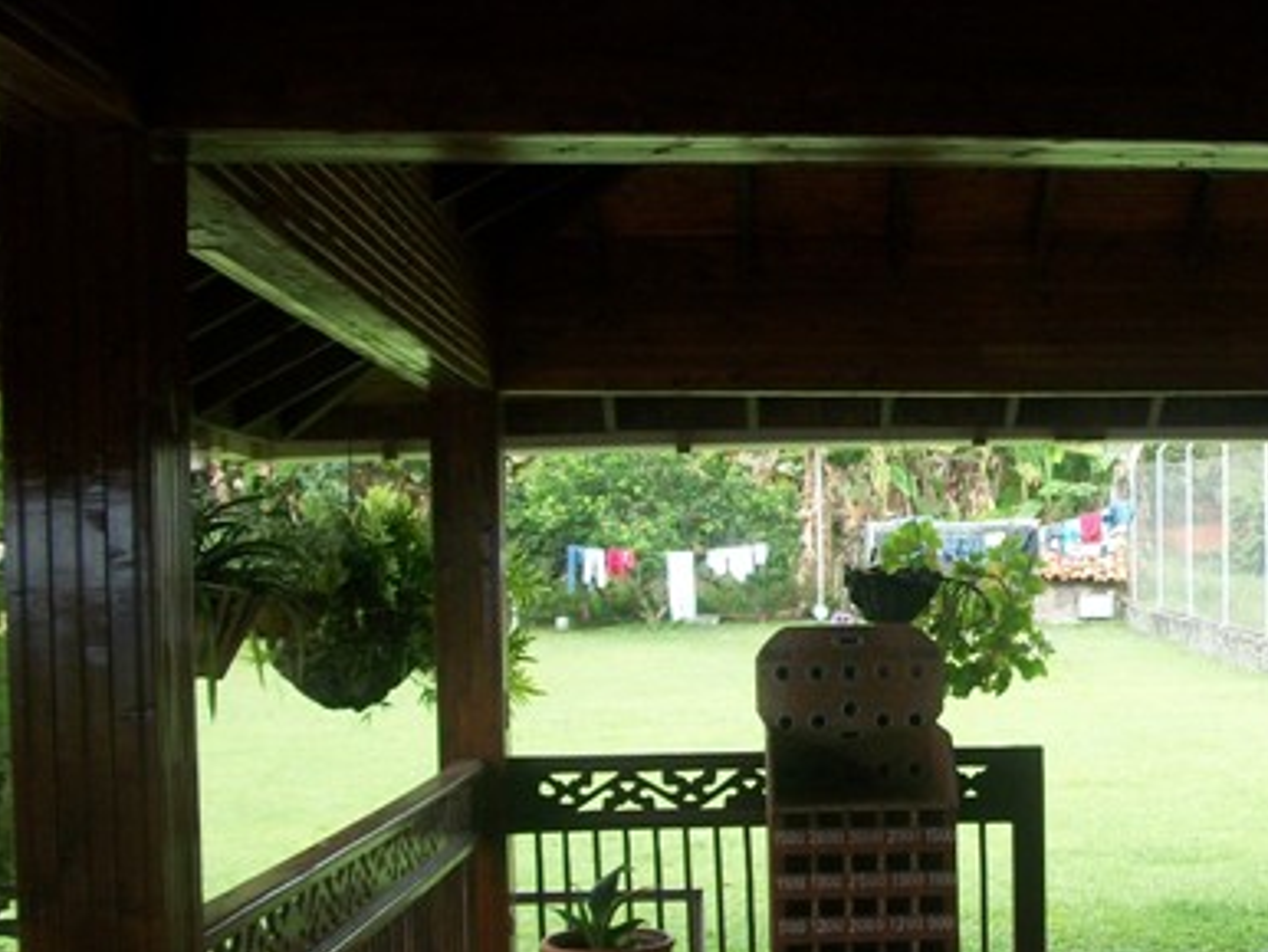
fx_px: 1943
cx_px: 989
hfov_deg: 35.2
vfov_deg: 27.1
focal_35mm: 53
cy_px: 725
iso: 80
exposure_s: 1/200
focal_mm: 5.7
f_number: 2.9
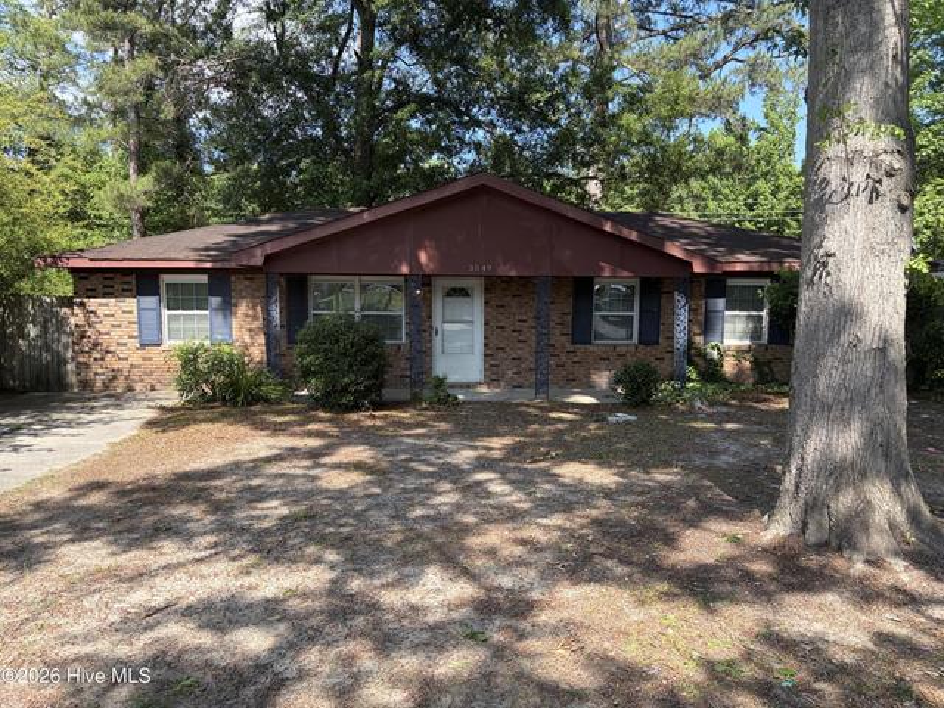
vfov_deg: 53.1
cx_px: 472
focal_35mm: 26
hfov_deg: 67.3
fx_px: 709
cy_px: 354
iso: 50
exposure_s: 1/1016
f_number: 1.6
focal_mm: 5.96
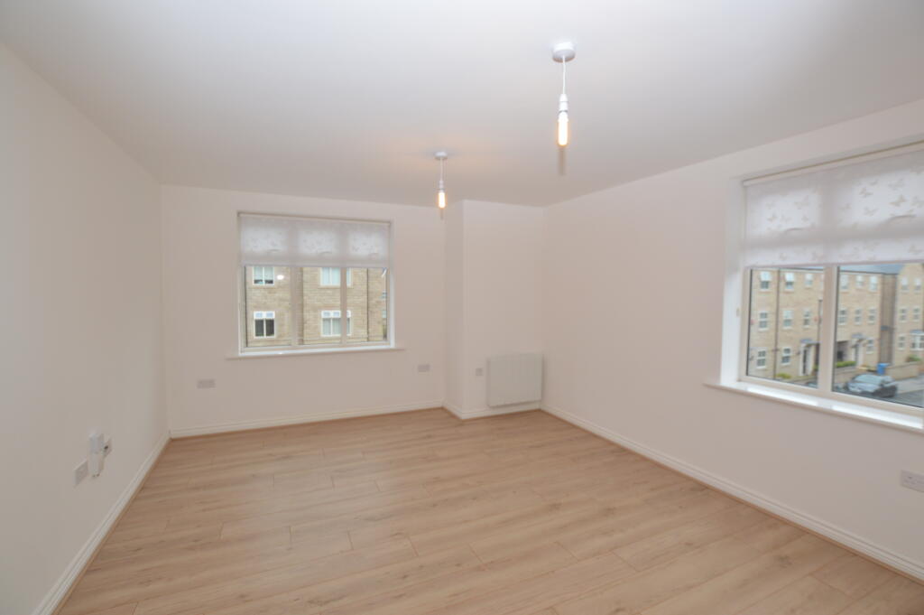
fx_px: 385
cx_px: 462
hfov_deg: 100.4
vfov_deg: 77.2
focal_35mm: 15
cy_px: 308
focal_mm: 10
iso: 400
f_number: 5
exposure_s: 1/100
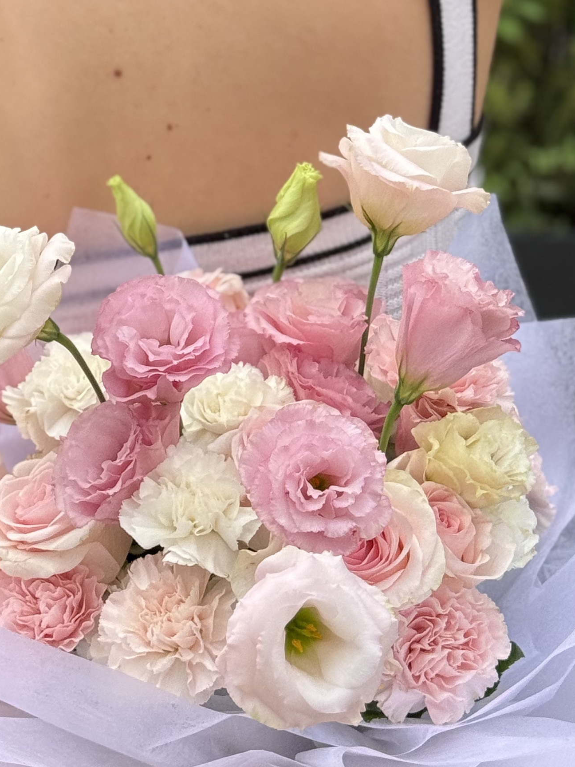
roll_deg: -2.2
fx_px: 2481
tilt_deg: -4.3
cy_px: -7
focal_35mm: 112
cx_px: 179
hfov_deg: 13.2
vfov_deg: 17.2
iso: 64
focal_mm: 6.76
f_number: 1.78
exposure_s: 1/1185
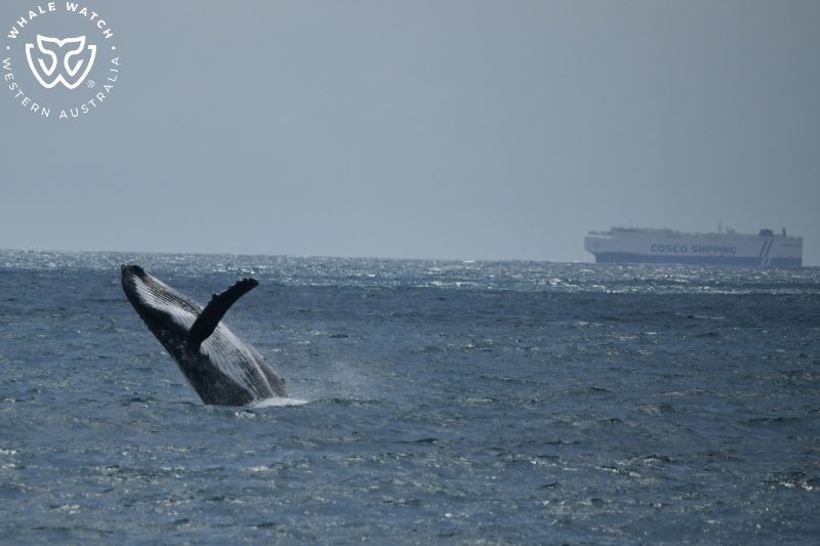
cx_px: 410
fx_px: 10930
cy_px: 273
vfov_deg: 2.9
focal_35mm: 480
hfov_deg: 4.3
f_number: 6.3
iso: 500
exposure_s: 1/8000
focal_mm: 480
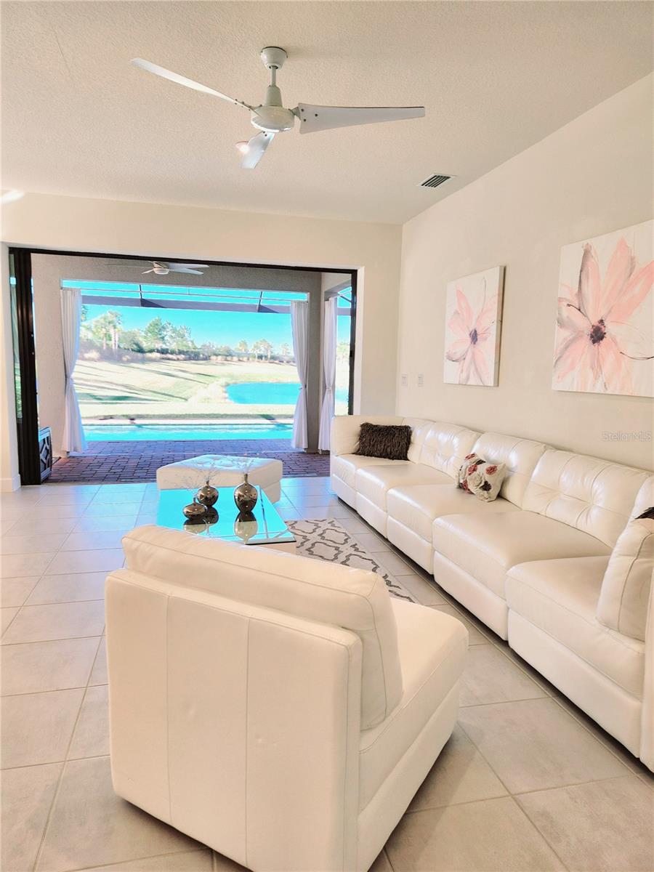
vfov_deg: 73.9
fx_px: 579
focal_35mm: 23
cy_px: 436
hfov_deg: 58.9
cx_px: 327
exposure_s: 1/156
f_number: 1.8
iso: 20
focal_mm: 5.4
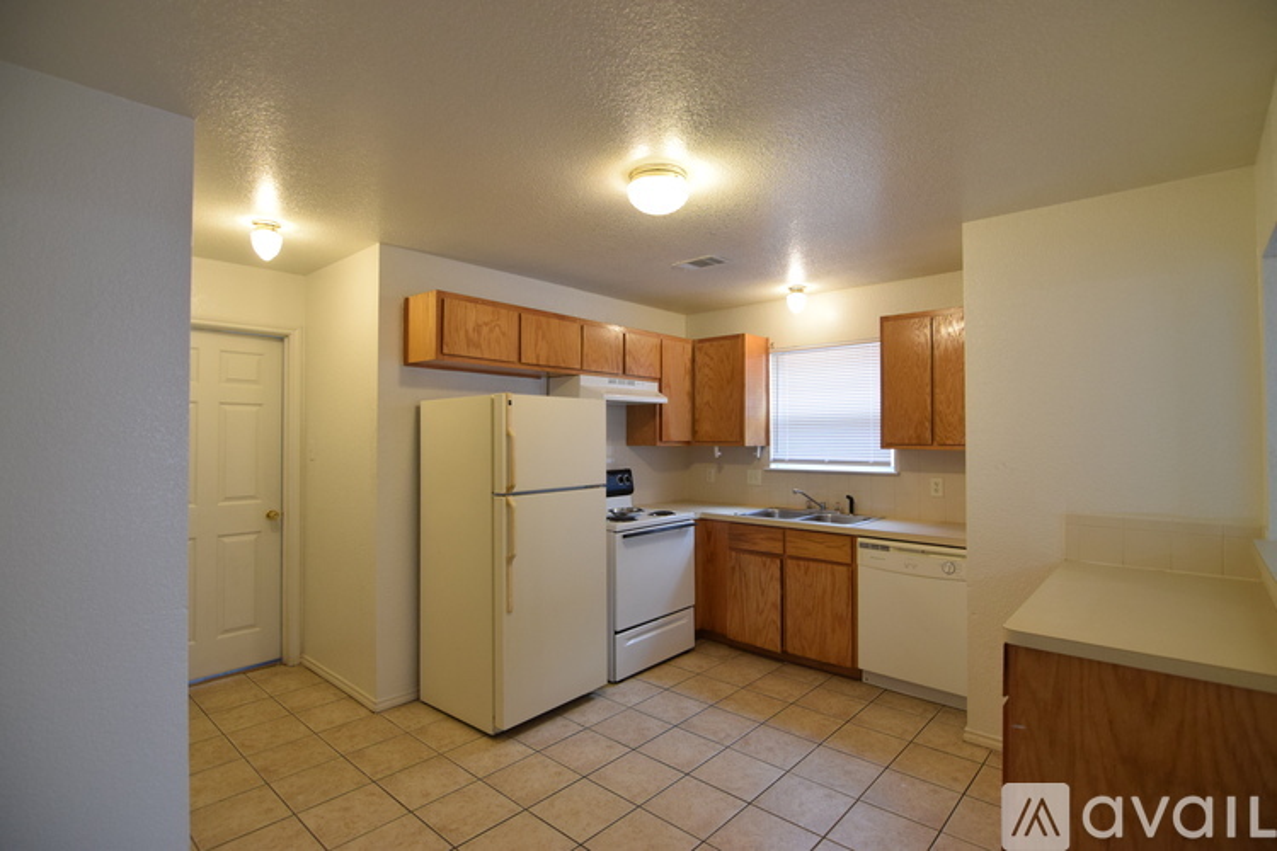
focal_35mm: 16
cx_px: 638
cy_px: 426
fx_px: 585
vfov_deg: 72.1
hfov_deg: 95.0
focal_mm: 11
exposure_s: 1/80
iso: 800
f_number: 4
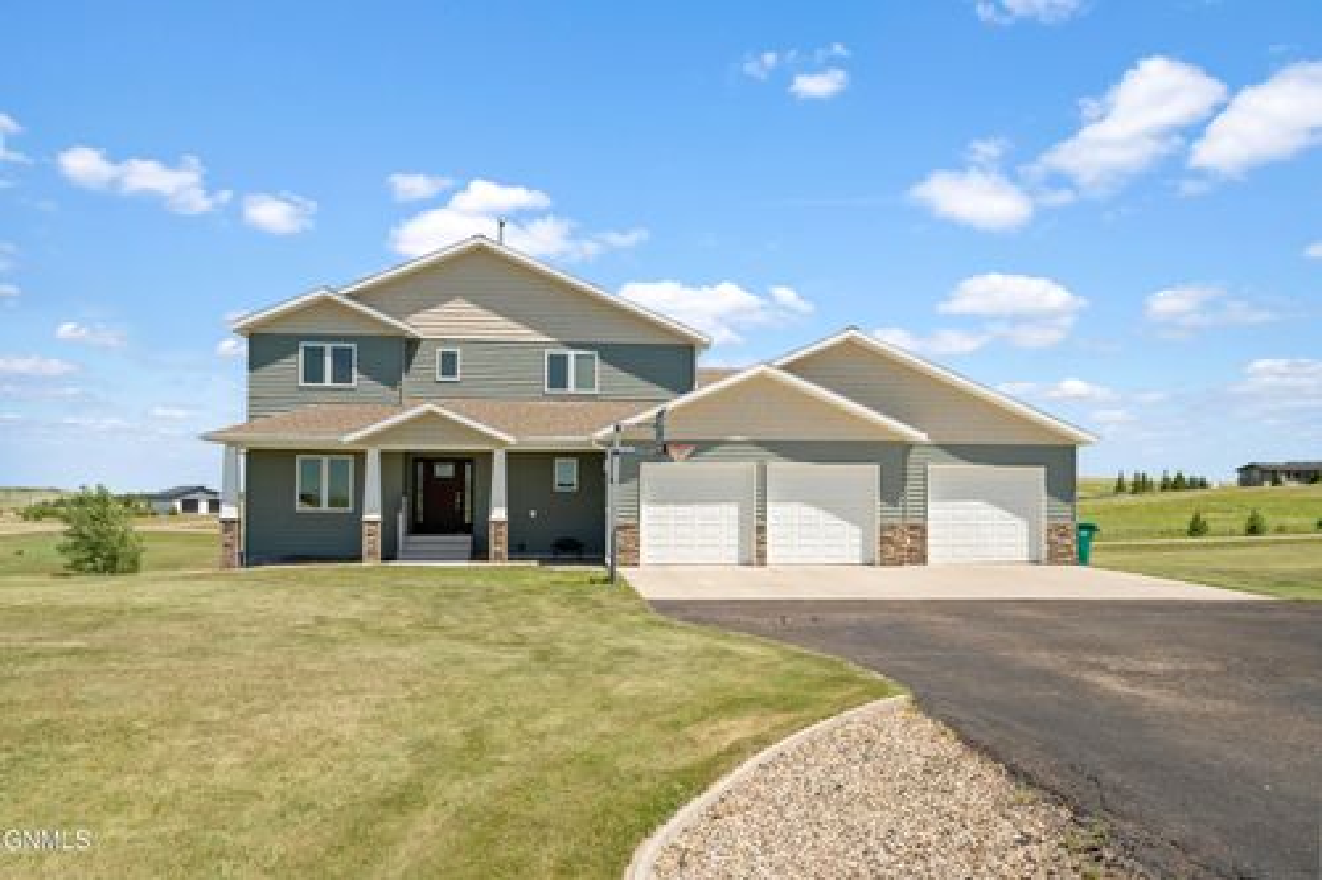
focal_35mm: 28
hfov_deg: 65.5
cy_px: 440
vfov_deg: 46.4
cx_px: 661
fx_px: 1028
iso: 500
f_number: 9
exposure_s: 1/80
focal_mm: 28
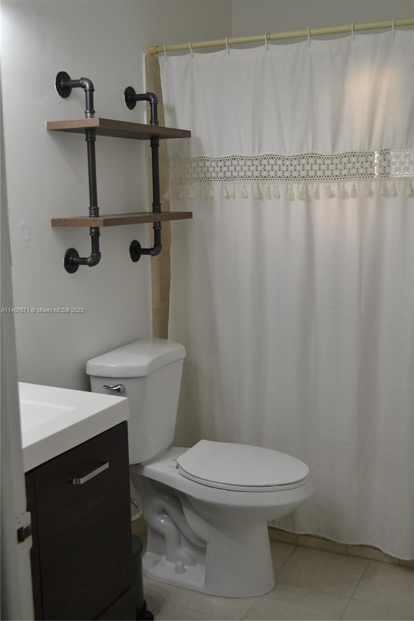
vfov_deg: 49.6
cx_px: 207
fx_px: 673
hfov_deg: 34.2
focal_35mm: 39
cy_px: 310
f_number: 4.5
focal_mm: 26
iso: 400
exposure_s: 1/80
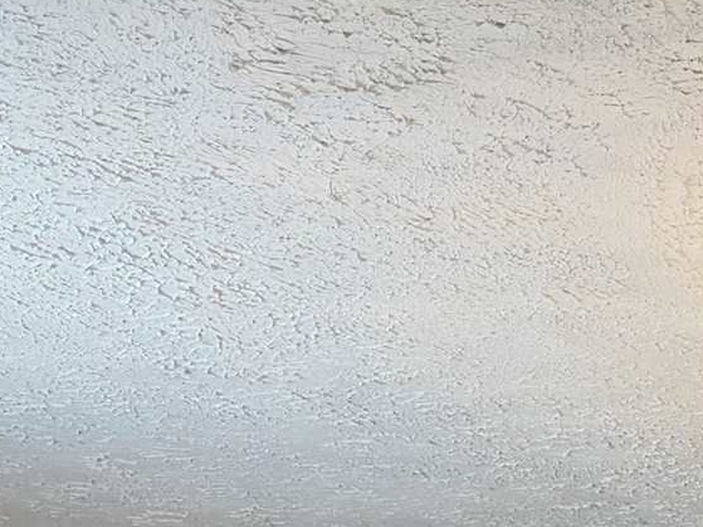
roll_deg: +0.4
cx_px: 1380
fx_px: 2680
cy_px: 1112
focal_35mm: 132
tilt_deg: +2.0
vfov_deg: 10.2
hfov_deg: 13.1
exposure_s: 1/60
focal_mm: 6.76
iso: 125
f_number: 1.78
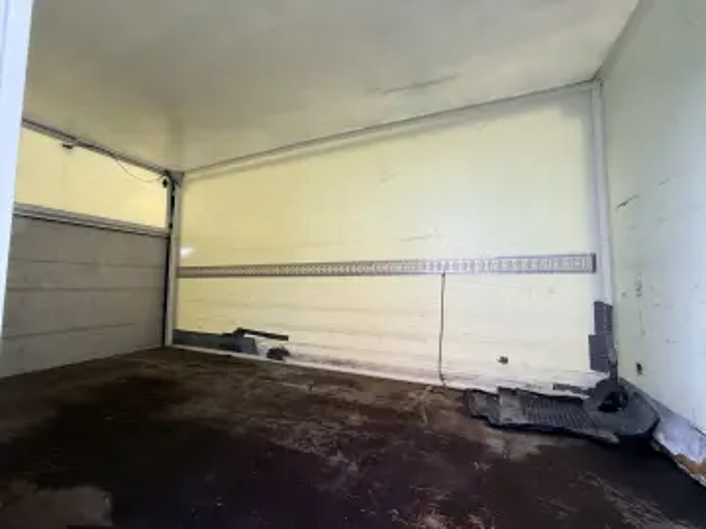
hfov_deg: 102.1
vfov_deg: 85.7
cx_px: 353
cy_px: 264
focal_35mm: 14
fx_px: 286
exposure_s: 1/125
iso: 50
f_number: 2.2
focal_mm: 2.22
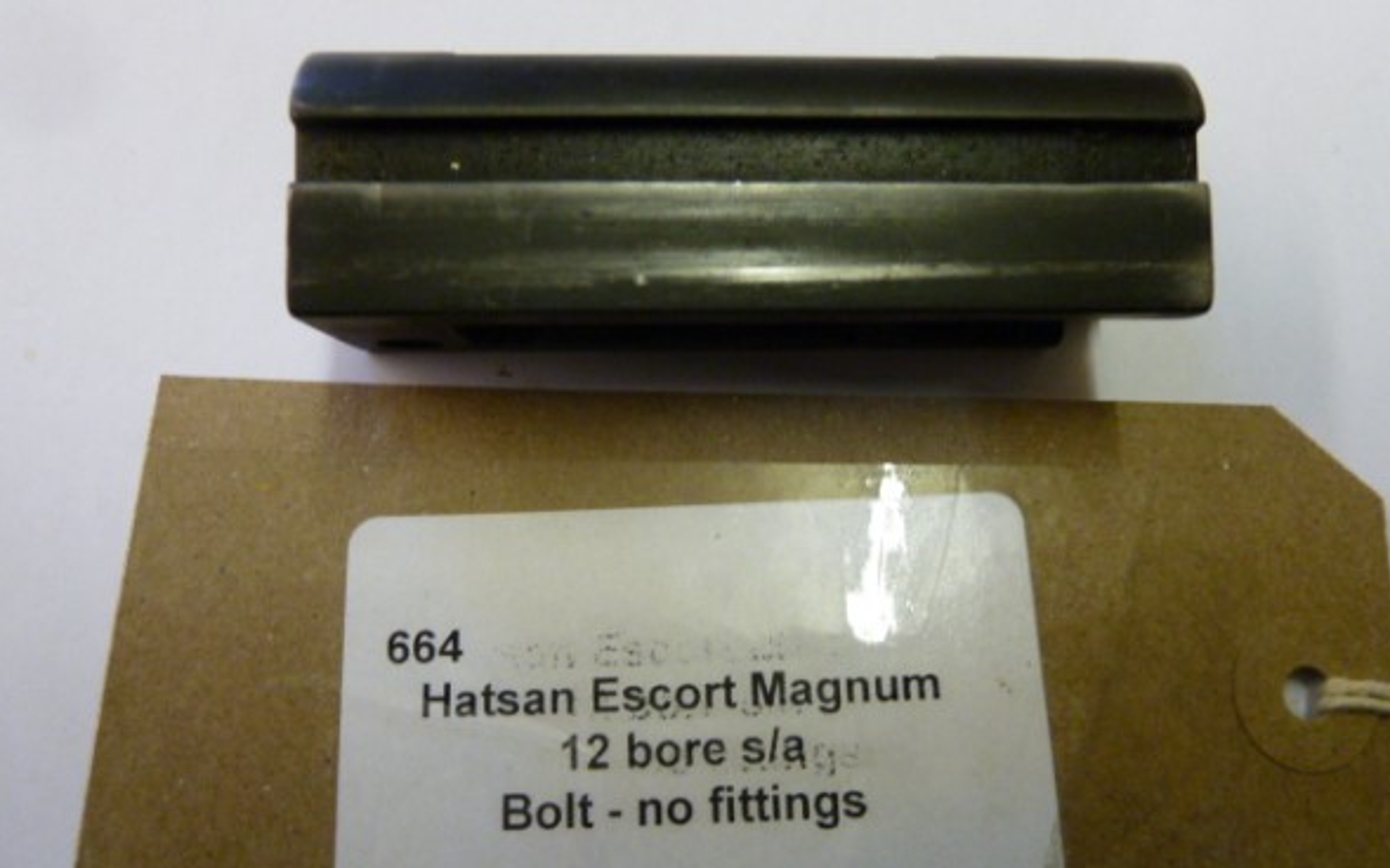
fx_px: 1023
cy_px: 474
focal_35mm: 27
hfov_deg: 68.4
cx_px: 699
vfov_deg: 46.0
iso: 400
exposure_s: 1/30
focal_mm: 4.1
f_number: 3.3
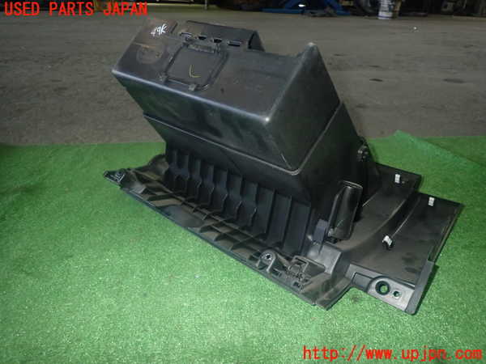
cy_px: 182
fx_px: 351
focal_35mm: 25
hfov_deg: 69.4
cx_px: 243
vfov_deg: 54.9
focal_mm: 4.5
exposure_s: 1/30
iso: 500
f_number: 5.6
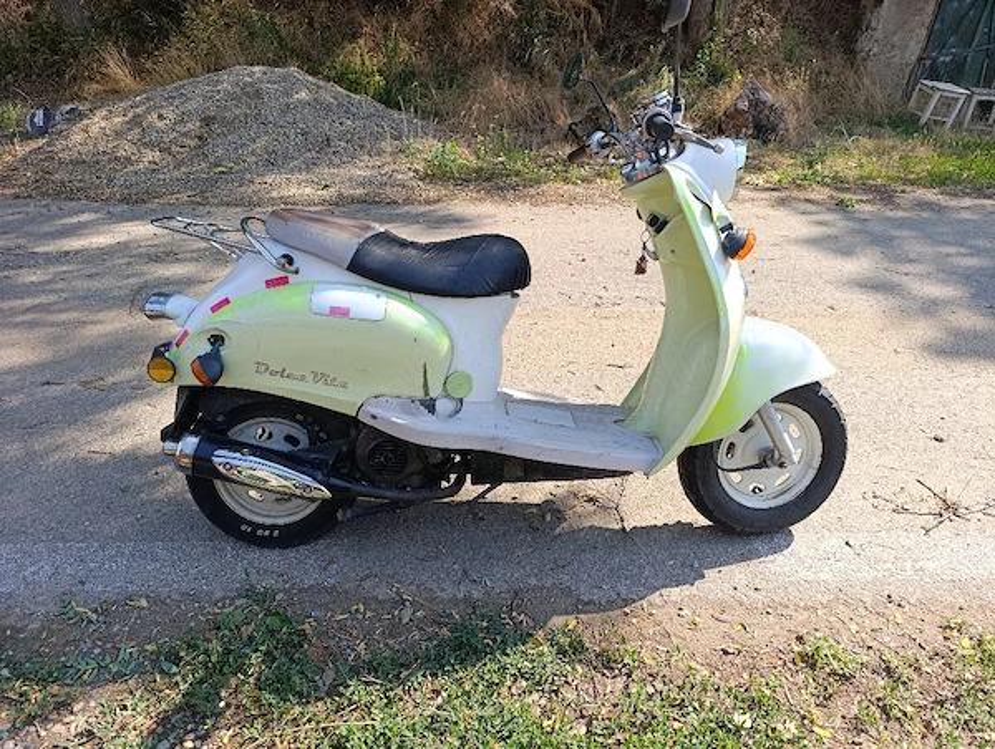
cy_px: 374
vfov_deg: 59.0
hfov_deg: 73.8
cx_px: 498
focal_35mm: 23
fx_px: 662
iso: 50
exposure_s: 1/208
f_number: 1.6
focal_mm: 6.14
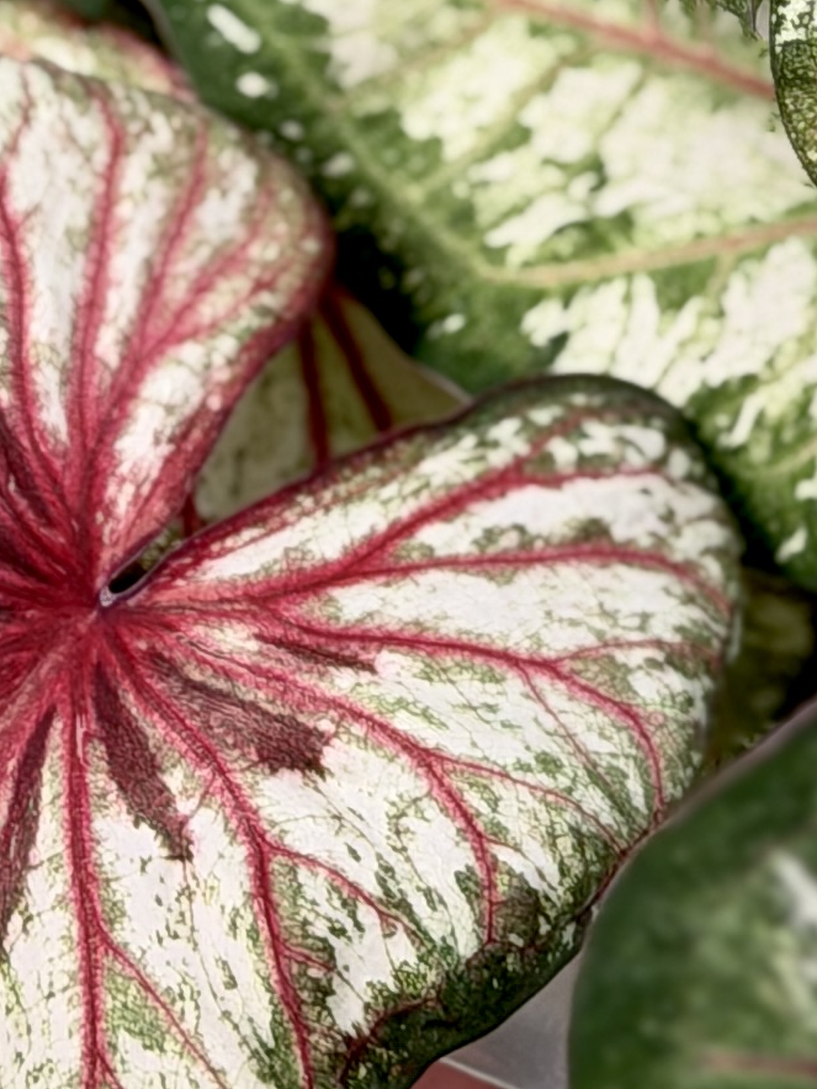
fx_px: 6892
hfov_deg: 6.8
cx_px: 733
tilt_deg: -34.3
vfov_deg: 8.7
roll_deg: -2.9
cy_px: -731
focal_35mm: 219
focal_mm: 6.76
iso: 50
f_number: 1.78
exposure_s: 1/100
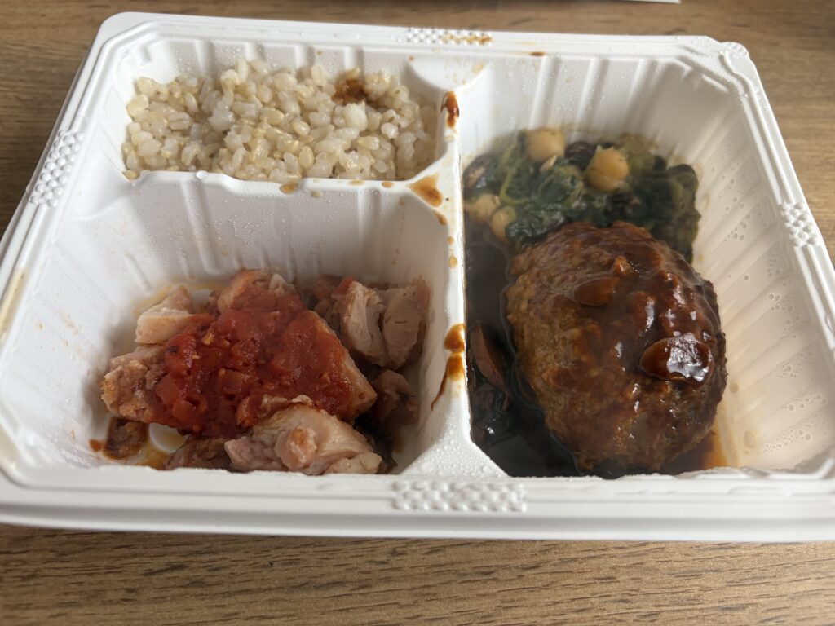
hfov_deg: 67.3
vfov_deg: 53.1
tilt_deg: -59.4
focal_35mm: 26
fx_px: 627
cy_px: 313
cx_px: 418
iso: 125
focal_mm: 5.96
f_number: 1.6
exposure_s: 1/64
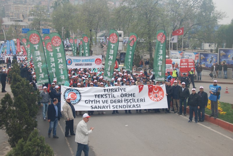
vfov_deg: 25.8
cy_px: 78
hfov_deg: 37.8
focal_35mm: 52
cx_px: 116
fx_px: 340
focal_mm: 35
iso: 100
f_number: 6.3
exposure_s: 1/160
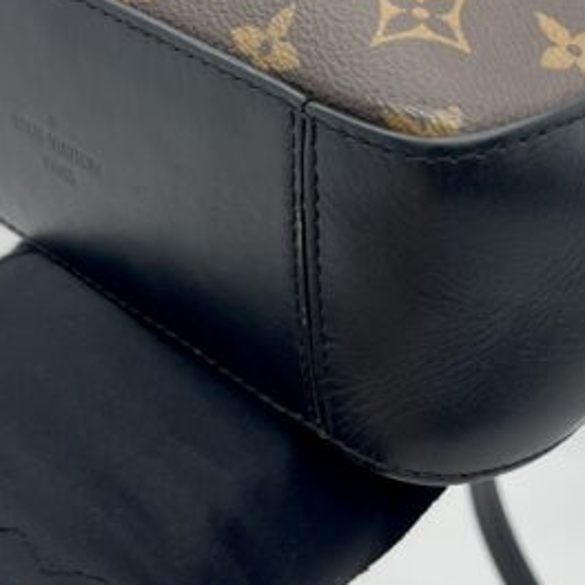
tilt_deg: -24.1
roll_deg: -0.5
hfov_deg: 19.4
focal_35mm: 89
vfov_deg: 19.2
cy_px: 80
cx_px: 423
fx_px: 1702
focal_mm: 5.7
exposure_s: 1/100
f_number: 1.5
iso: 32
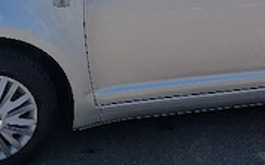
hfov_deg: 24.0
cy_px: -16
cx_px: 177
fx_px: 621
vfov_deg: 14.8
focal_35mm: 86
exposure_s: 1/5000
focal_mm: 6.81
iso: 49
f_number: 1.85
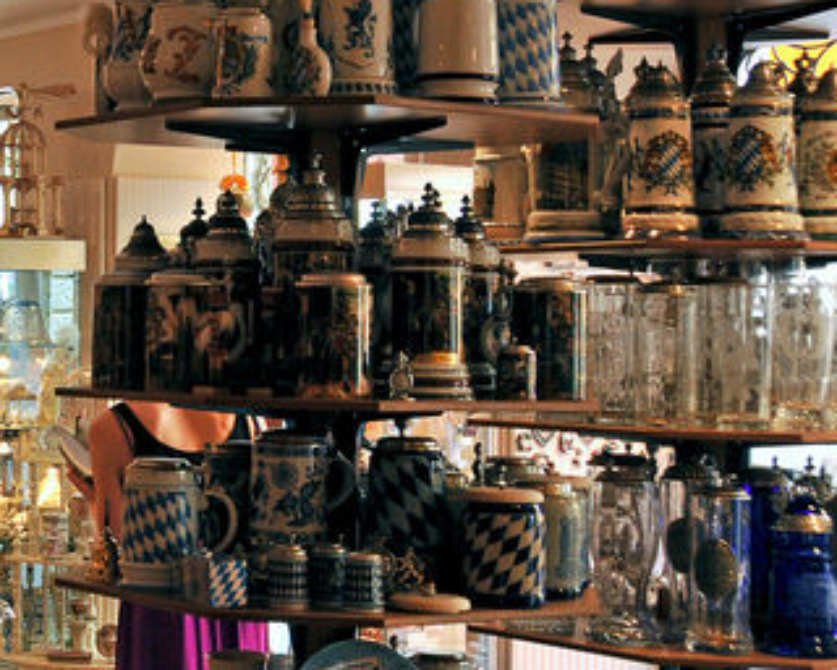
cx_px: -144
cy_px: 219
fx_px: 1957
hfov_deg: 22.4
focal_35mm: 79
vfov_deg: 19.4
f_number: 5
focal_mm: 20
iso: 500
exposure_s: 1/100
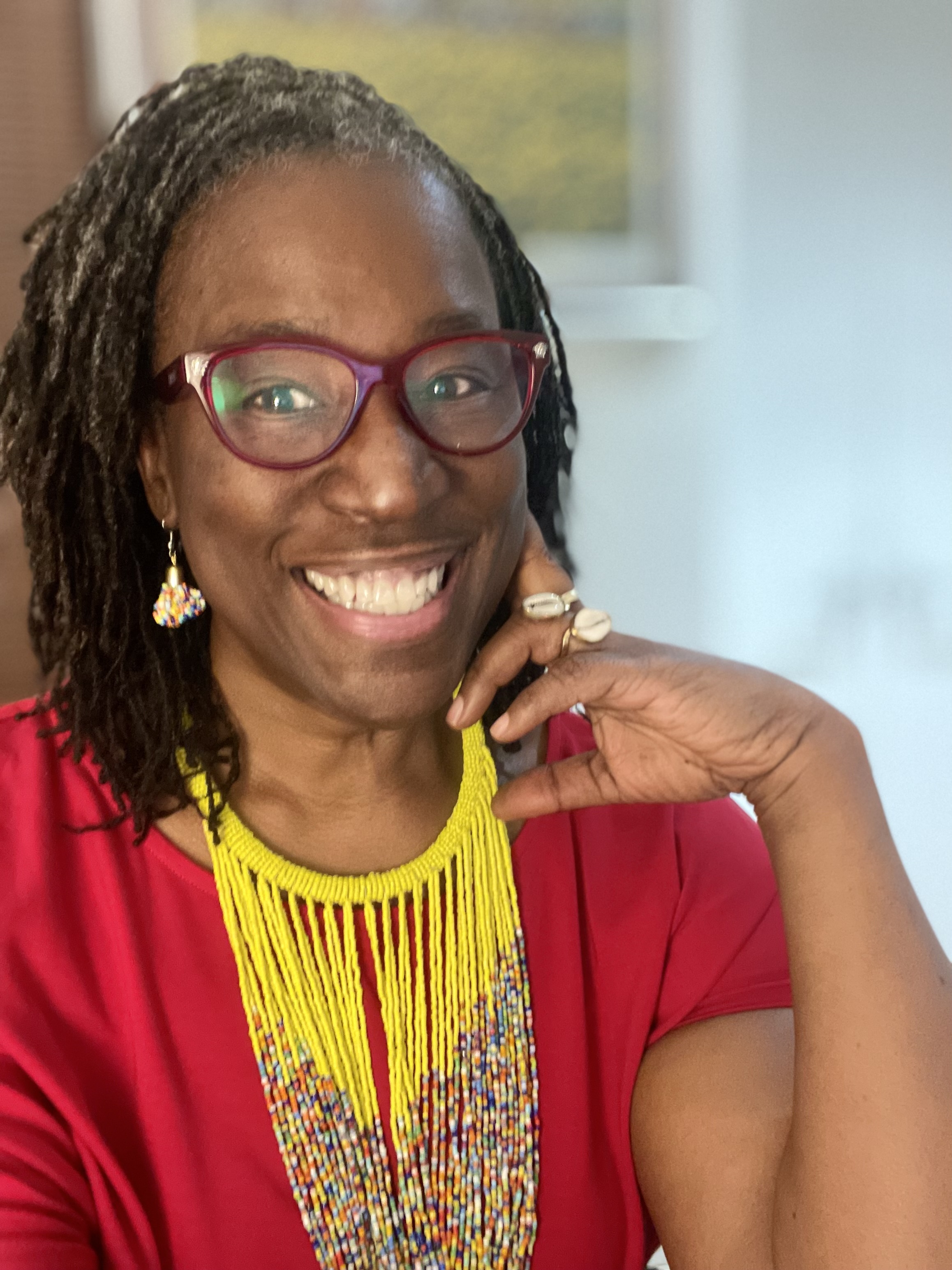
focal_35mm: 30
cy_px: 635
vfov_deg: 60.0
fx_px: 1100
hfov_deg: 46.8
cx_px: 476
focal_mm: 2.71
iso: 800
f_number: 2.2
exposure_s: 1/24
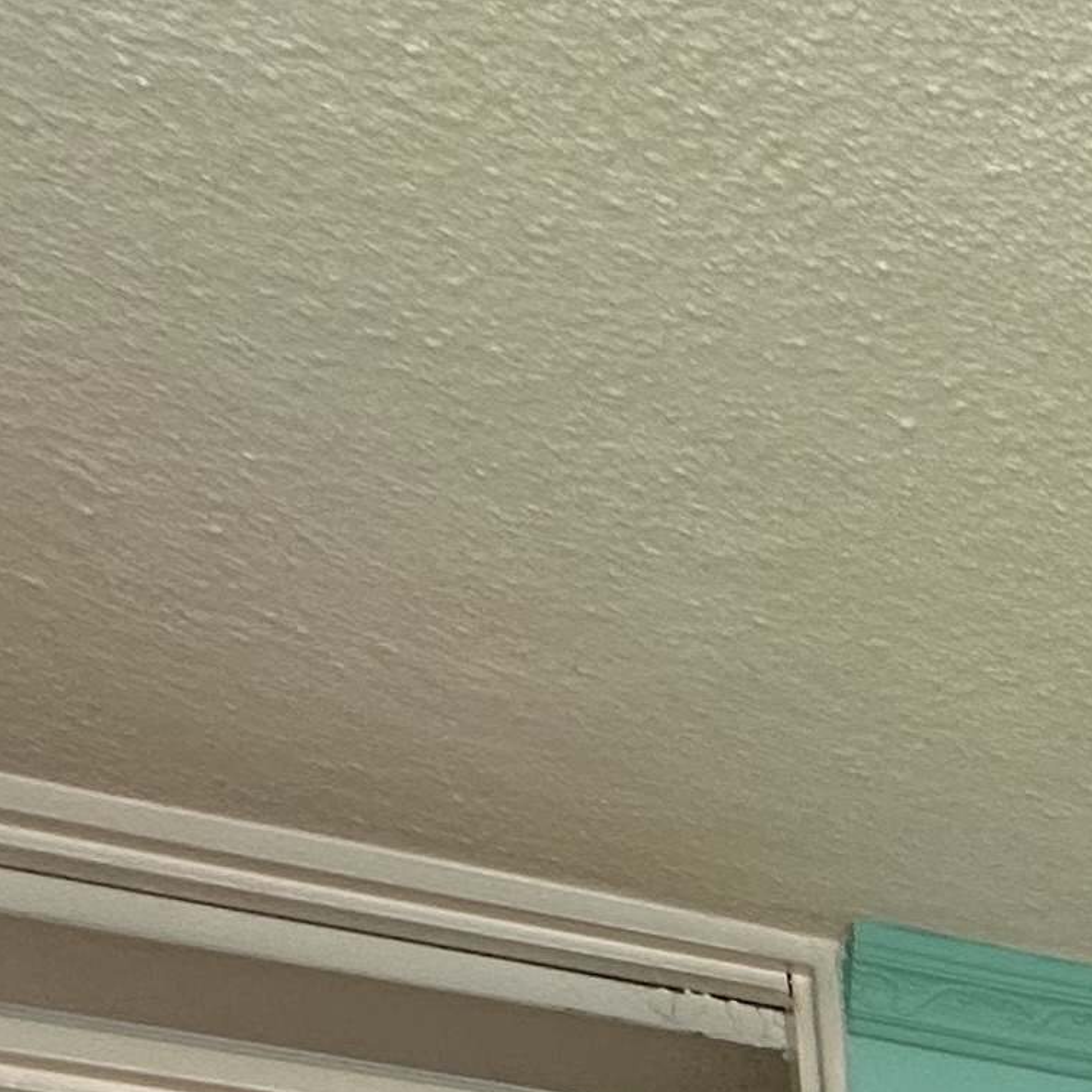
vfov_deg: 18.0
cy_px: 2183
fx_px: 2356
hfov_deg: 16.3
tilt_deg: -8.3
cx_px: 2424
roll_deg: -0.1
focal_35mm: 66
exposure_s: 1/99
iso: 80
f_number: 2.2
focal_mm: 2.22
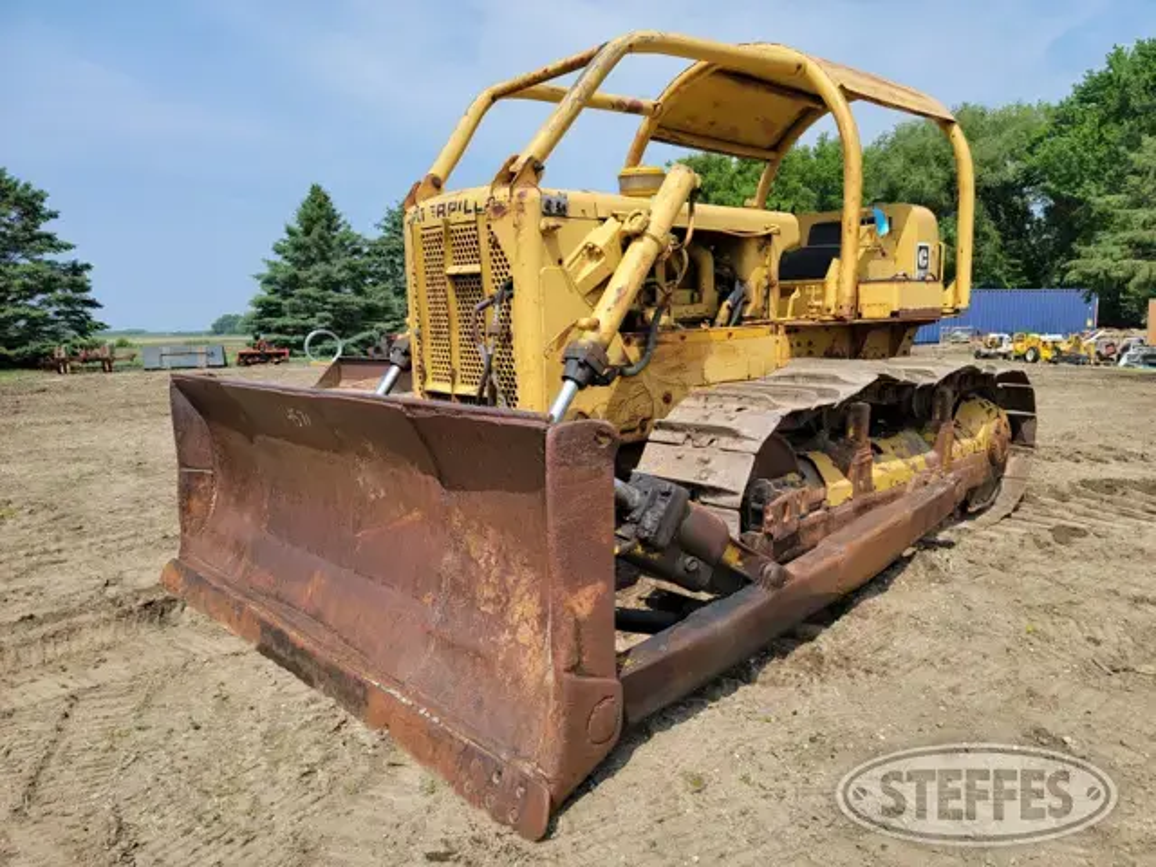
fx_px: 801
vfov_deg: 56.8
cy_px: 434
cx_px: 578
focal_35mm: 24
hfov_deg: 71.6
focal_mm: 6.7
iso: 16
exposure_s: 1/843
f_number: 1.8
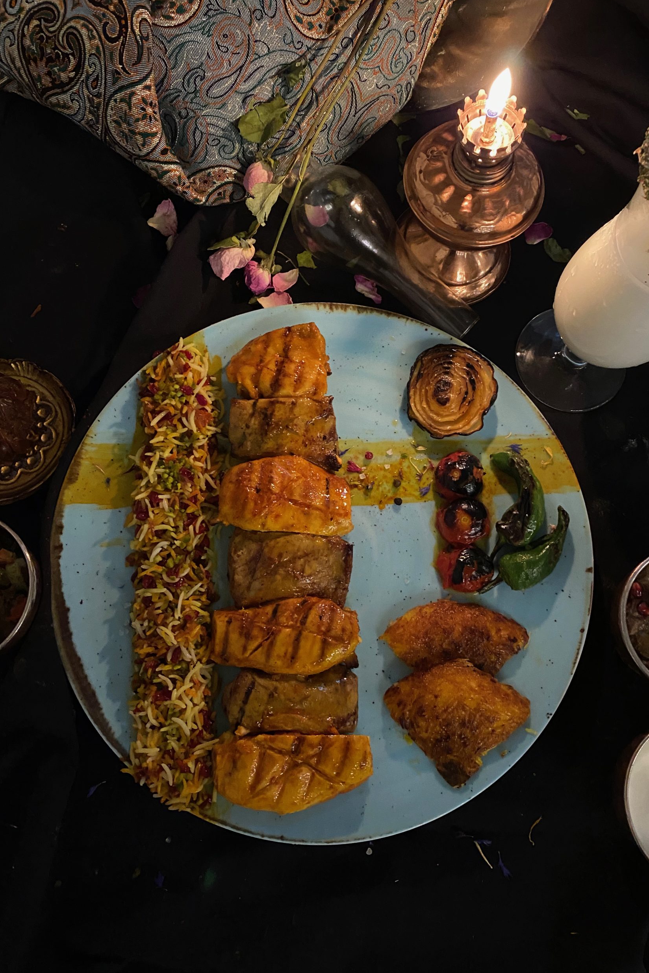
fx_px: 757
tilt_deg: -75.1
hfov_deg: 46.4
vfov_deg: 65.5
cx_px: 352
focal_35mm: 28
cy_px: 485
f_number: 1.8
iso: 800
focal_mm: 4.25
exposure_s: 1/25
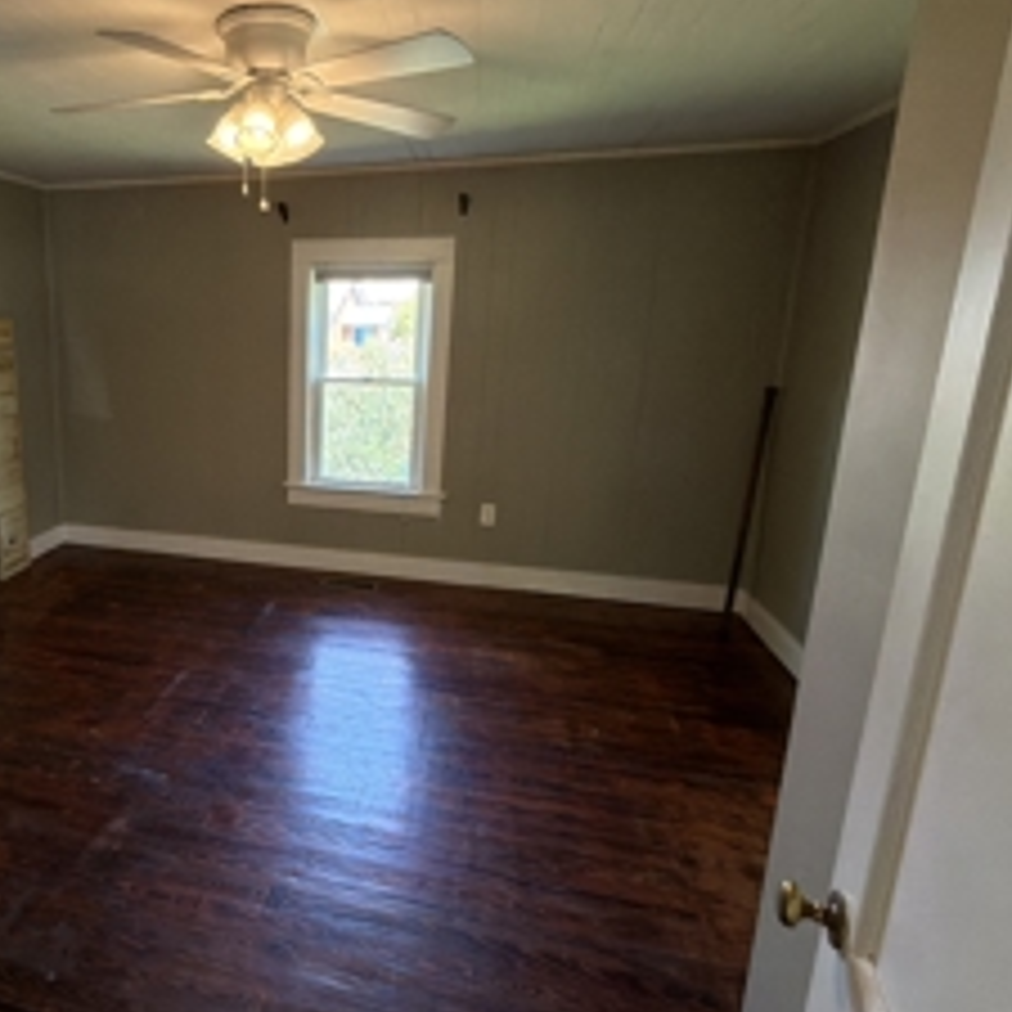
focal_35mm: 22
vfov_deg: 69.5
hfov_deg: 65.5
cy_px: 472
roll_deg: -0.1
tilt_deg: -11.6
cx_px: 256
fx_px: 728
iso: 320
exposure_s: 1/113
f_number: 2.2
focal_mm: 2.22
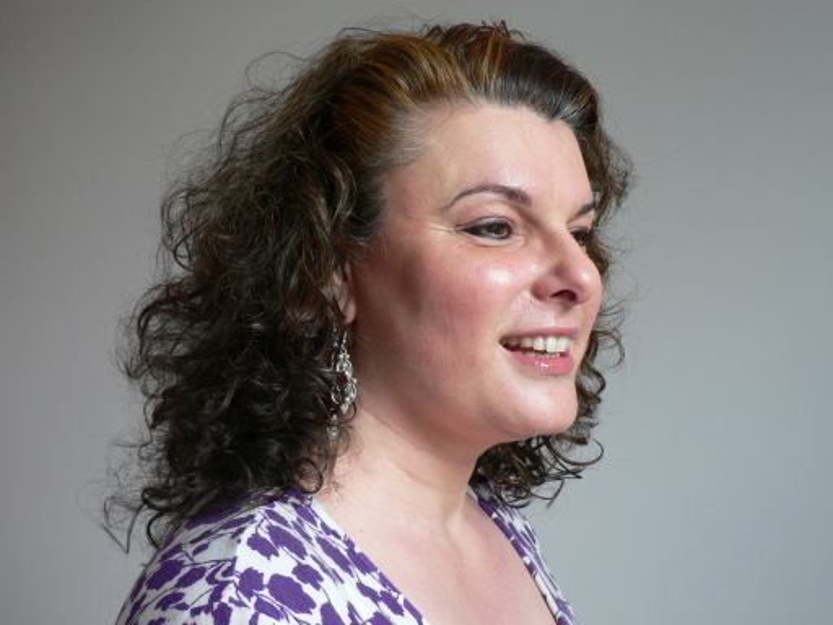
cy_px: 312
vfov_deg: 24.0
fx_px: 1468
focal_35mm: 61
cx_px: 416
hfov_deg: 31.7
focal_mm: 10.2
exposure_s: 1/30
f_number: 3.2
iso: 150
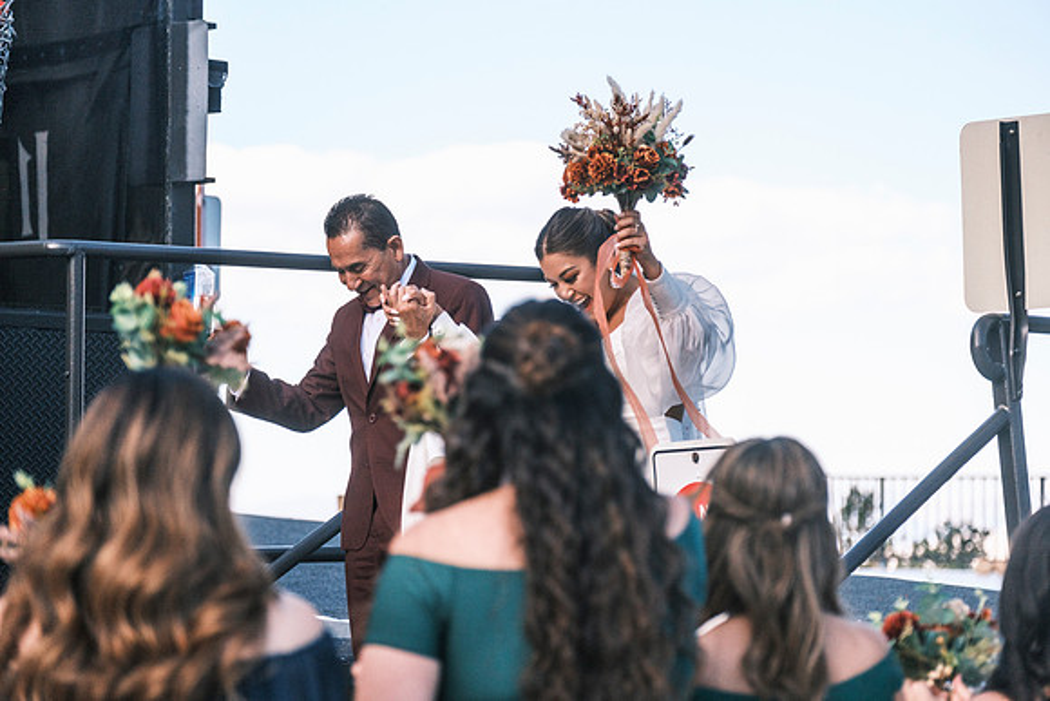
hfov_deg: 15.1
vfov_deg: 10.1
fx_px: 3967
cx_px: 525
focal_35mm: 136
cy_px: 350
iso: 400
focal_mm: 90.6
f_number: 2.8
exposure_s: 1/5400
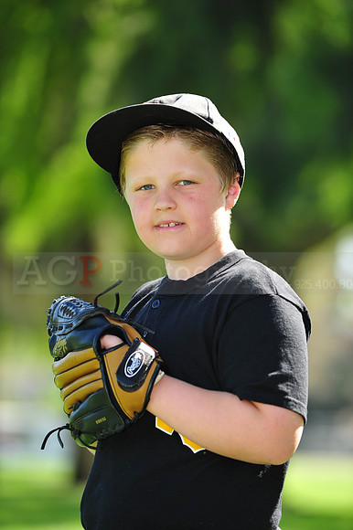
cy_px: 265
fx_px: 2724
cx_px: 176
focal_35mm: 185
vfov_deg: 11.1
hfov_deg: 7.4
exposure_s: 1/320
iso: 200
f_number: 4.5
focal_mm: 185
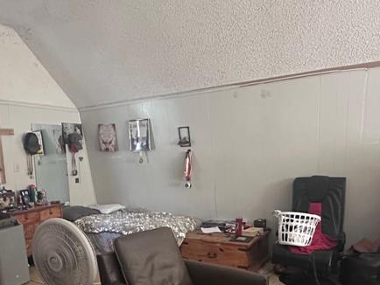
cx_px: 133
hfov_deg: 54.4
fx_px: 362
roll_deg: +2.2
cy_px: 225
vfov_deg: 41.3
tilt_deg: -9.8
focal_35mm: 33
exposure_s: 1/53
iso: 1250
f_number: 2.2
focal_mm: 2.22
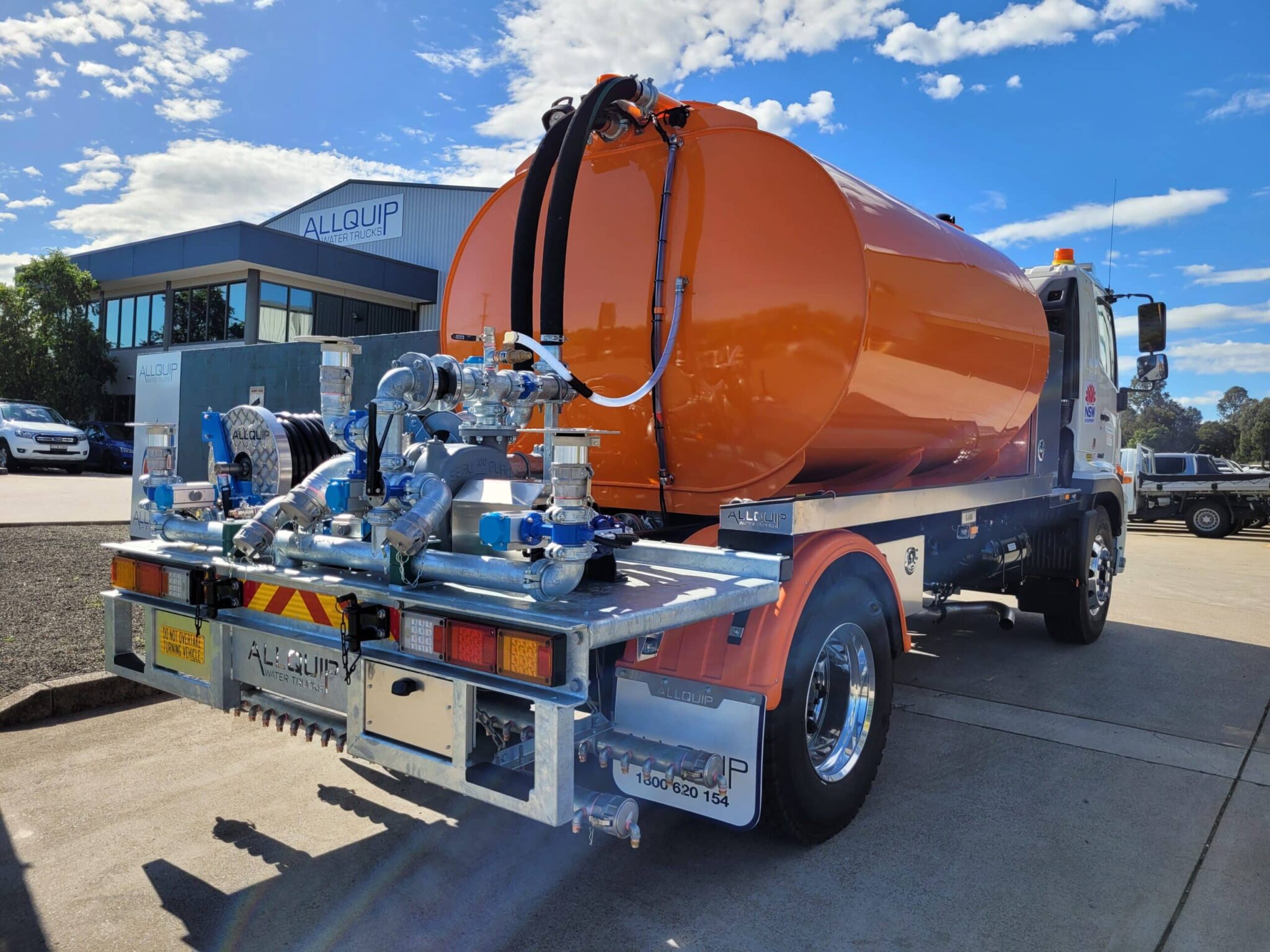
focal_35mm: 26
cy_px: 476
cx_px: 635
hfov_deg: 67.3
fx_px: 954
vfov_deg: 53.1
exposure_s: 1/2216
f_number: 1.8
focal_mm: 5.4
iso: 40
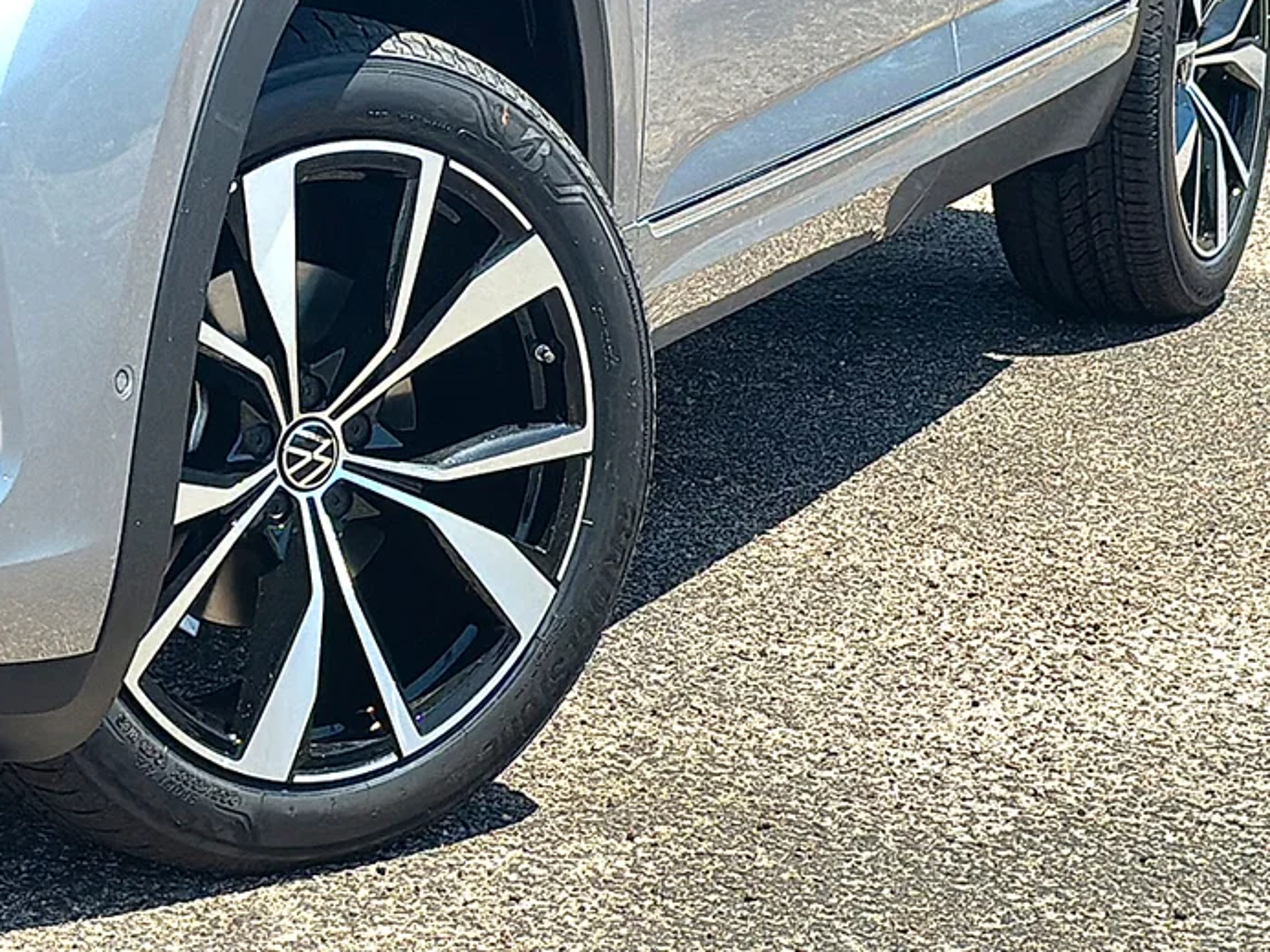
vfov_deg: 14.7
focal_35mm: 101
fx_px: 3706
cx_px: 630
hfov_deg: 19.4
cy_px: 473
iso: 80
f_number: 1.78
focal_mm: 6.86
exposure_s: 1/3906
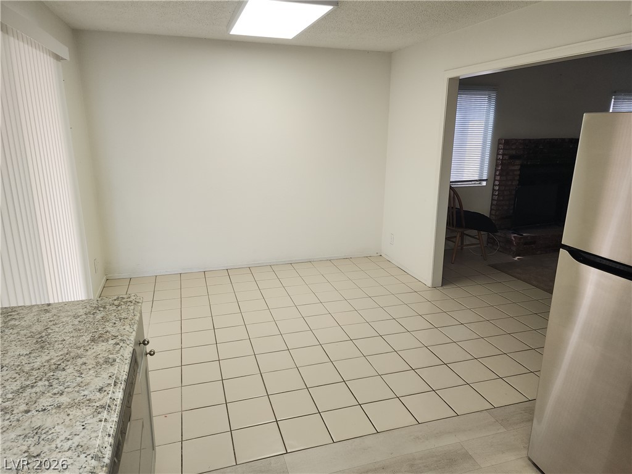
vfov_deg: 58.9
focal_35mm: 23
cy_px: 237
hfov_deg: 73.9
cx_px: 316
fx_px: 420
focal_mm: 6.4
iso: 50
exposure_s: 1/60
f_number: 1.8
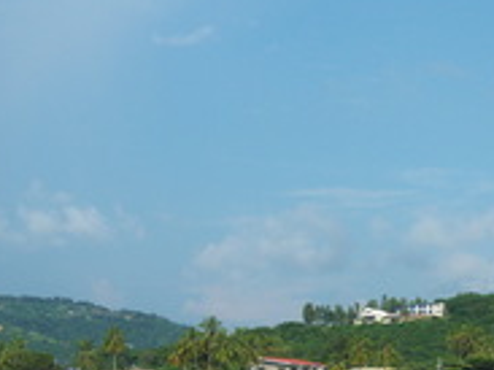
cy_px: 365
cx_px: 412
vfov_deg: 13.0
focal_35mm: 112
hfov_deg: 17.4
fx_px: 1597
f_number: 5.6
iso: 80
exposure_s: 1/500
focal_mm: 11.7
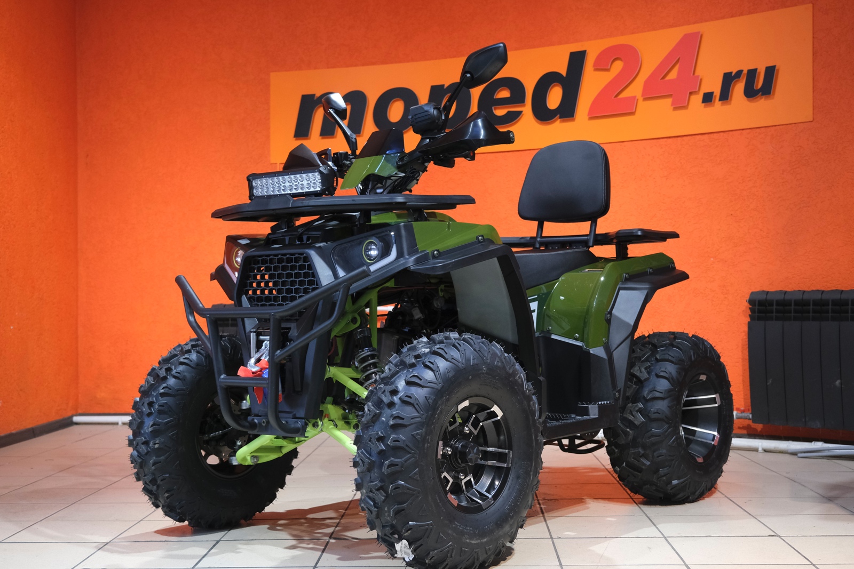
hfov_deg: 44.5
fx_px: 1044
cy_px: 284
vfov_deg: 30.5
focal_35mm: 44
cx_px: 427
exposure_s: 1/100
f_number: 4
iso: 2000
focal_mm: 29.2
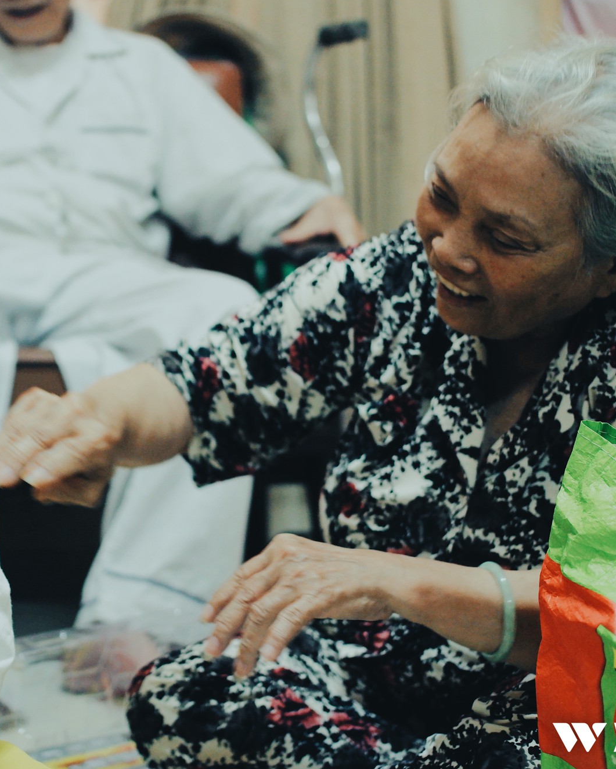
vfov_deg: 25.4
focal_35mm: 75
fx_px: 1709
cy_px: 385
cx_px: 140
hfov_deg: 20.2
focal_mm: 35
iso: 1250
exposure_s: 1/100
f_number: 2.2
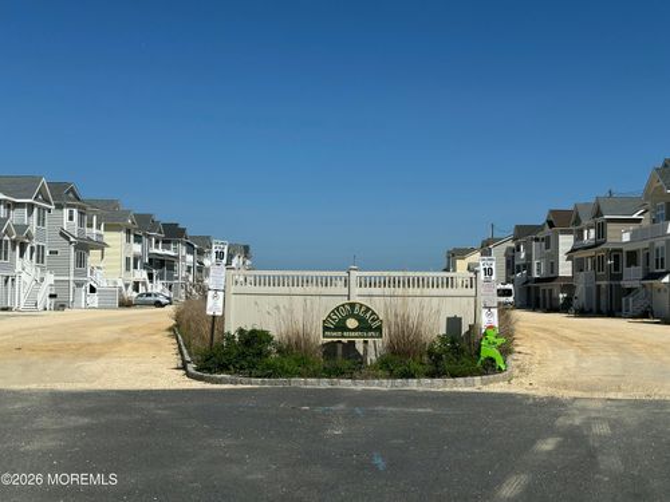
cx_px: 335
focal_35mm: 48
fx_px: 929
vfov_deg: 30.3
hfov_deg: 39.7
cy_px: 251
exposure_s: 1/9804
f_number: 1.78
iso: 64
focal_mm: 6.86
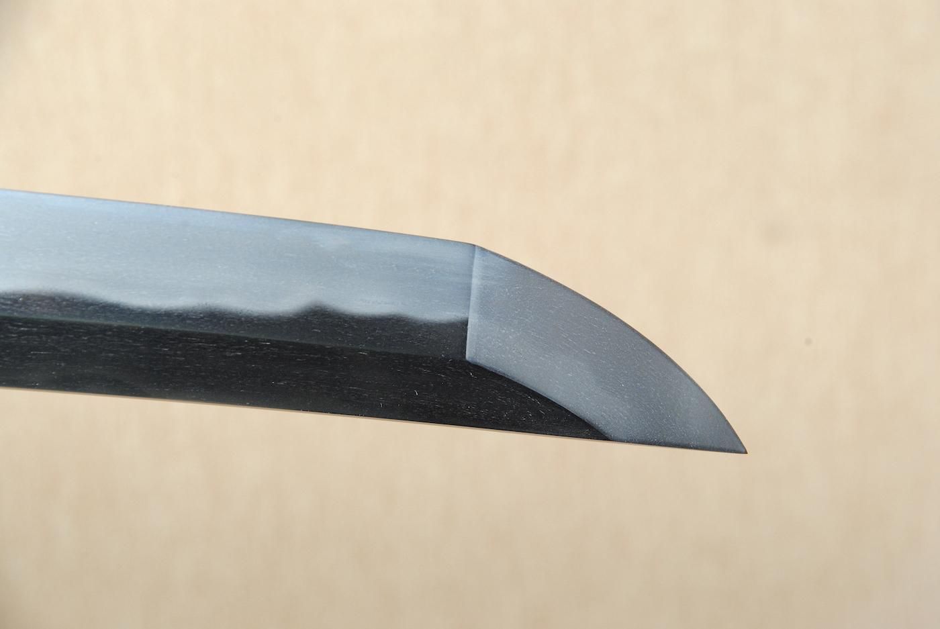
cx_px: 470
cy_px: 314
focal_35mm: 202
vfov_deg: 6.8
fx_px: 5293
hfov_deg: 10.1
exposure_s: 1/2
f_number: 11
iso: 400
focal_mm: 135
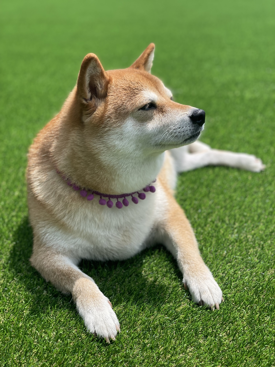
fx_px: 551
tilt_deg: -21.5
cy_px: 184
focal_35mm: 52
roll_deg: +2.4
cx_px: 138
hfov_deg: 28.0
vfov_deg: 36.8
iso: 32
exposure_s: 1/1497
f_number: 2
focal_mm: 6
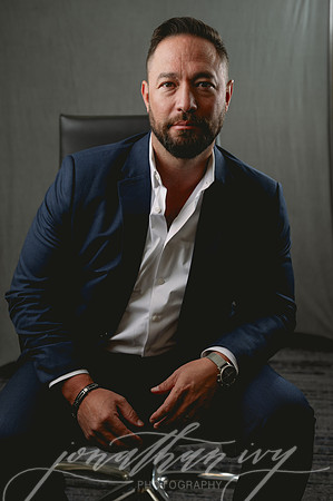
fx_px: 695
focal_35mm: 50
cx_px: 166
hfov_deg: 26.9
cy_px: 250
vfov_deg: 39.6
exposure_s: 1/200
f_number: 3.5
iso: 50
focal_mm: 50
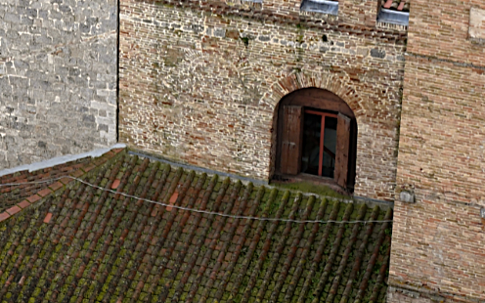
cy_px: -163
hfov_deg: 14.1
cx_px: -54
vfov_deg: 8.8
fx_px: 1916
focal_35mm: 145
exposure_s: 1/125
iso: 100
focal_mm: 24.5
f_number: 5.6
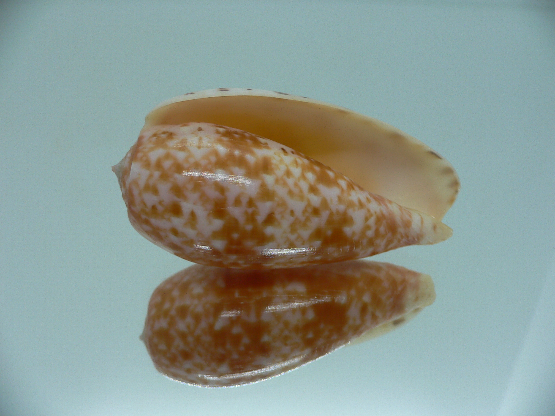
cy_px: 208
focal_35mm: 35
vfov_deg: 40.7
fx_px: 561
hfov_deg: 52.6
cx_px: 278
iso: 80
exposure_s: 1/60
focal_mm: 4.6
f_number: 2.8
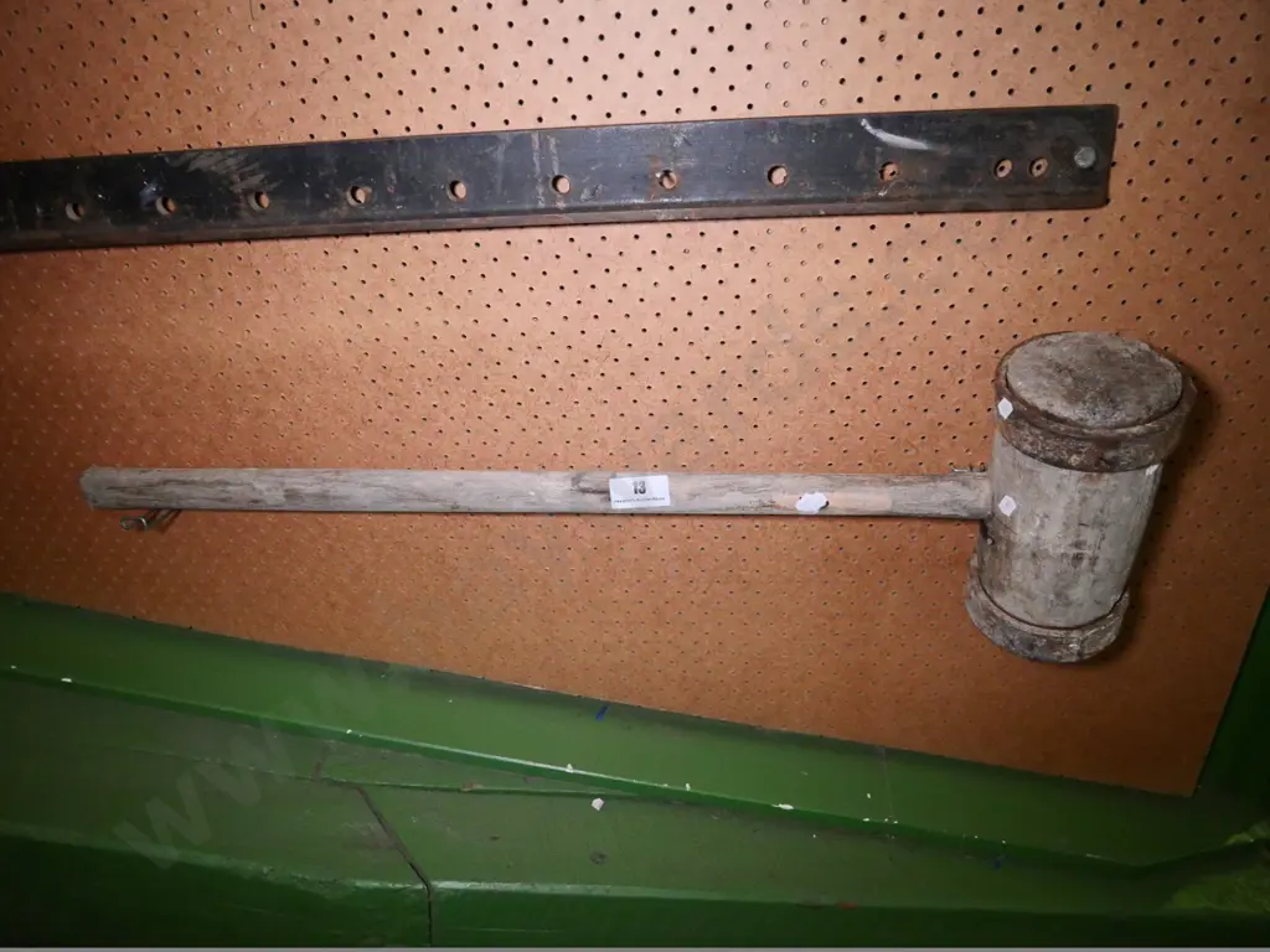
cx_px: 635
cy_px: 476
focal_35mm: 24
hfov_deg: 71.6
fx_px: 881
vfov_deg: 56.8
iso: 3200
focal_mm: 12
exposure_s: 1/200
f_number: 3.9
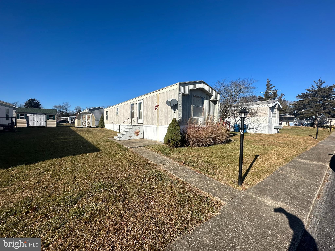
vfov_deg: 85.7
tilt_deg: +0.8
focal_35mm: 14
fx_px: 135
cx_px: 168
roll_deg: -0.5
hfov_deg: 102.1
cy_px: 126
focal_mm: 2.22
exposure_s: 1/3300
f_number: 2.2
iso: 50
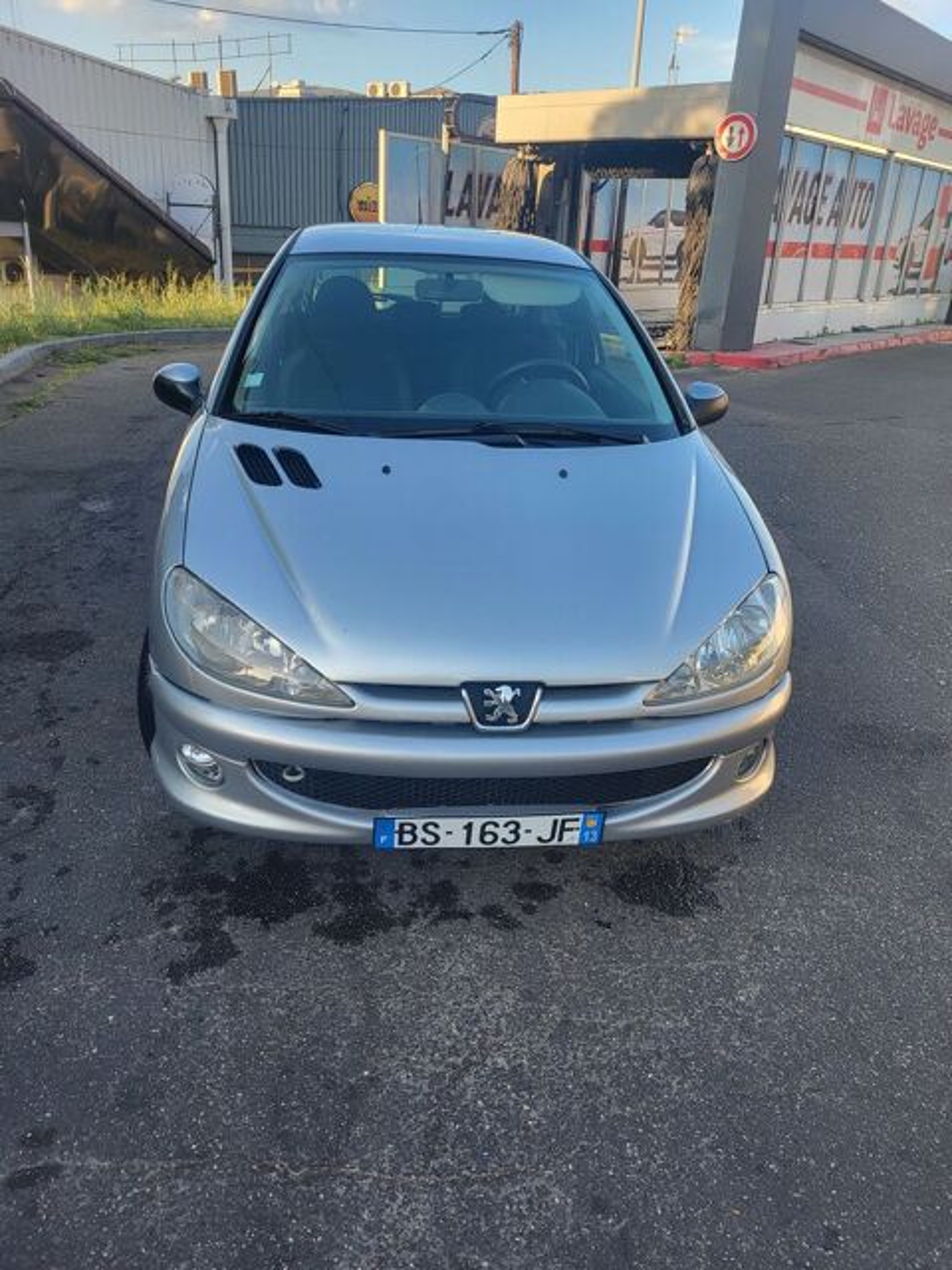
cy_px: 635
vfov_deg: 67.3
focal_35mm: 26
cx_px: 476
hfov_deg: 53.1
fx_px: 953
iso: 40
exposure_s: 1/428
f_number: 1.8
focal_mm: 5.4
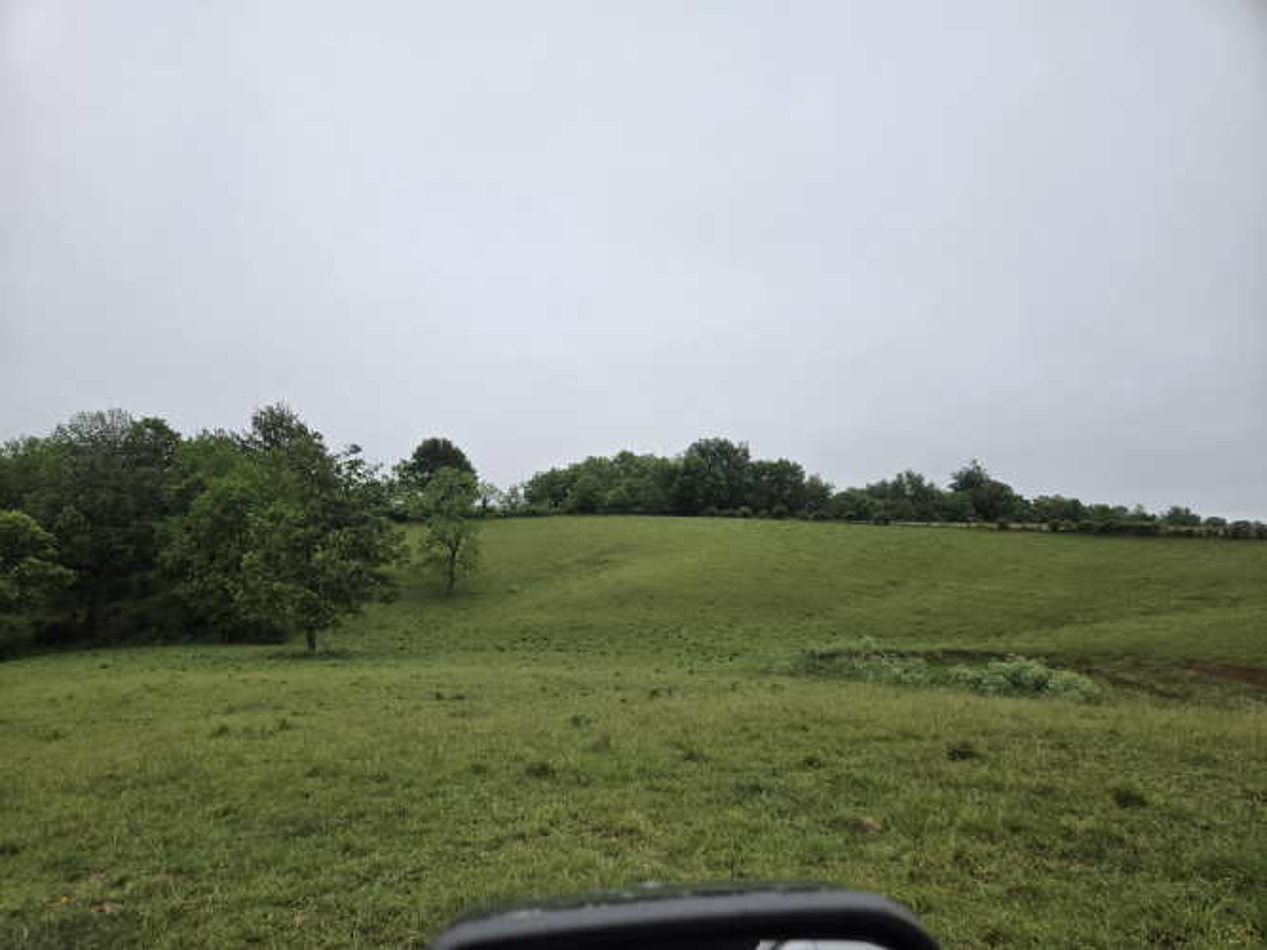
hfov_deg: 73.9
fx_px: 842
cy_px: 475
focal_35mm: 23
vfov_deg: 58.9
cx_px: 634
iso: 25
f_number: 1.8
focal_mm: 5.4
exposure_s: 1/1218
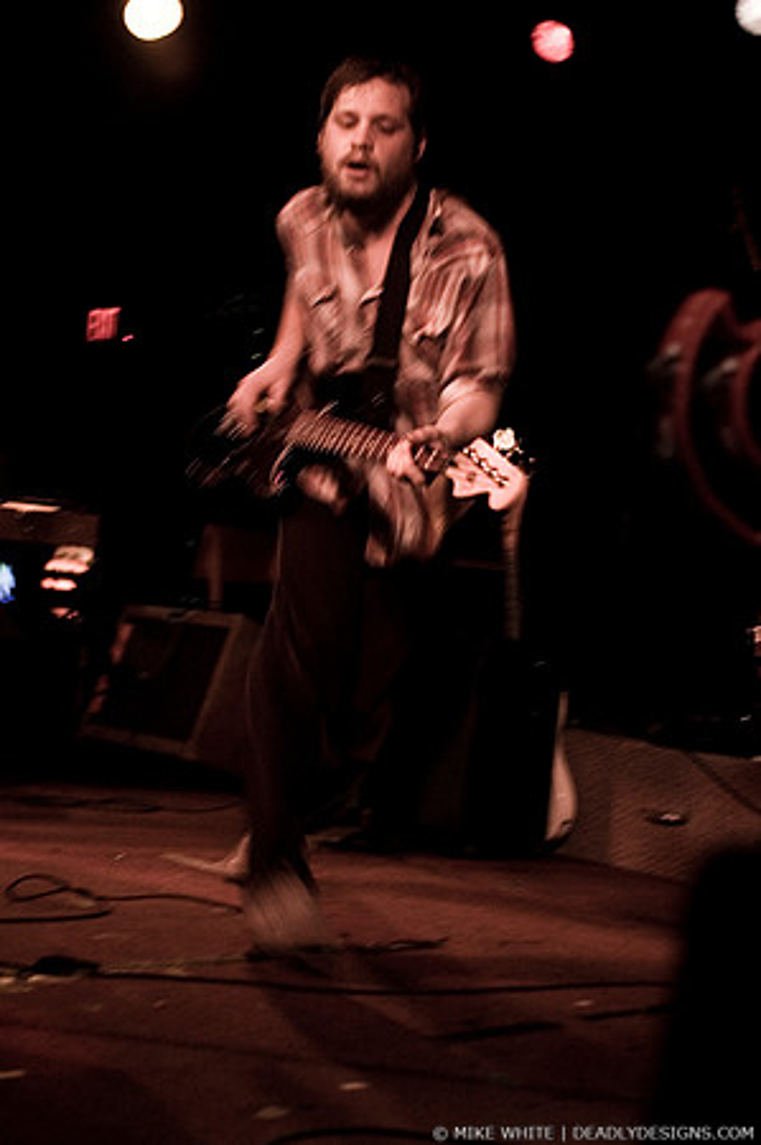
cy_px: 572
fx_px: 1907
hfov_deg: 22.6
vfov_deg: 33.4
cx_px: 380
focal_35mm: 60
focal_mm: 40
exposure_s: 1/40
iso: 800
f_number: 2.8
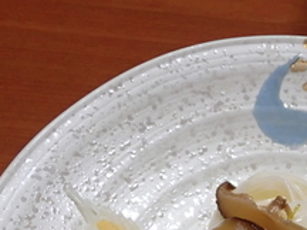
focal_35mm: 97
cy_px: 297
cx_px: 398
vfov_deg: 14.6
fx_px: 860
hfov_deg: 18.8
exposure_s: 1/30
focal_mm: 6.42
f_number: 2.6
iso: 250
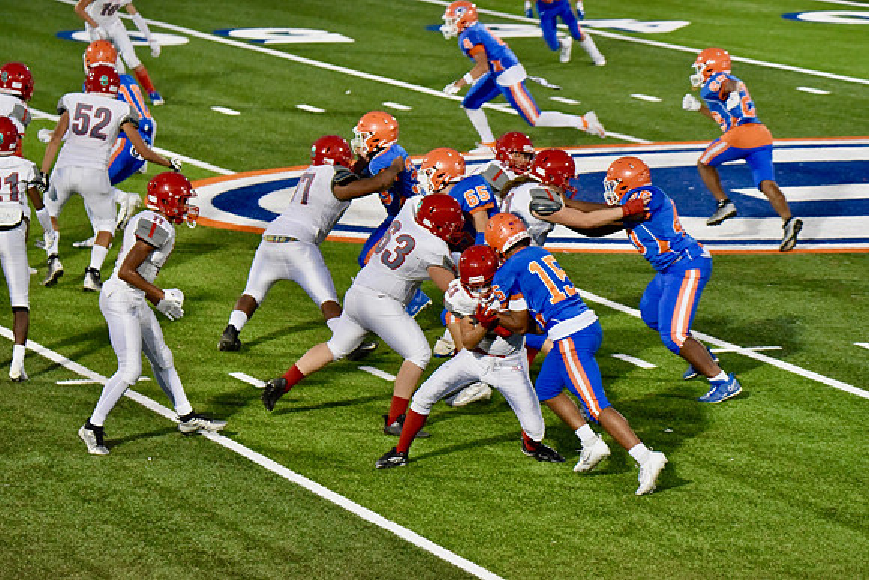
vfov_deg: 6.2
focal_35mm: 220
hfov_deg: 9.4
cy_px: 290
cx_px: 434
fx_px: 5312
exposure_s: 1/1000
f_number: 5.6
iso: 10000
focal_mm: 220
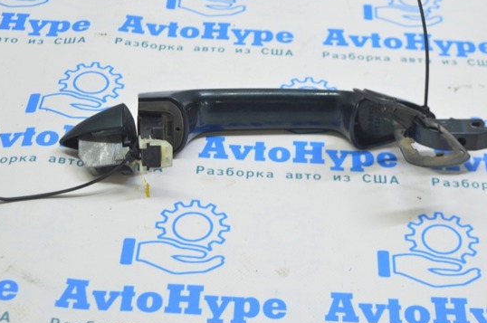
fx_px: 1013
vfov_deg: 18.1
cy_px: 150
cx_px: 271
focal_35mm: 75
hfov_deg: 27.0
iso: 400
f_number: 5.6
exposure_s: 1/20
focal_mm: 42
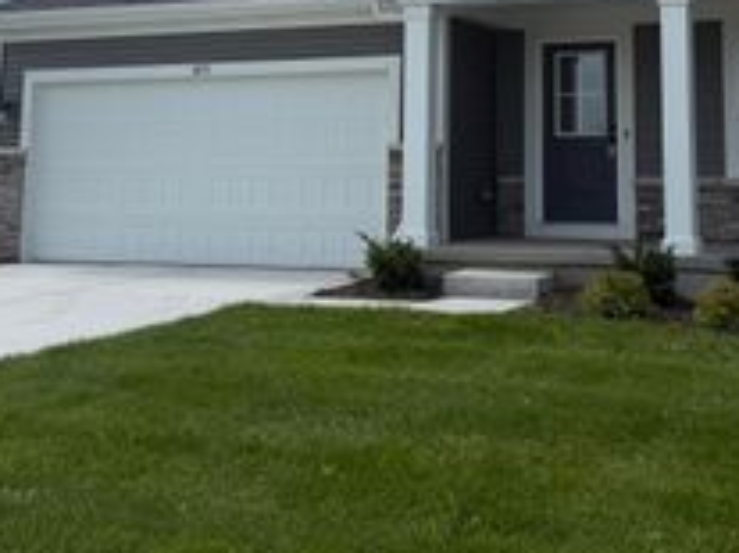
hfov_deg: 33.0
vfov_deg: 24.0
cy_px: -9
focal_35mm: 58
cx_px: 475
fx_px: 1237
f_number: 1.78
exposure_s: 1/6173
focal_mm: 6.76
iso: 80
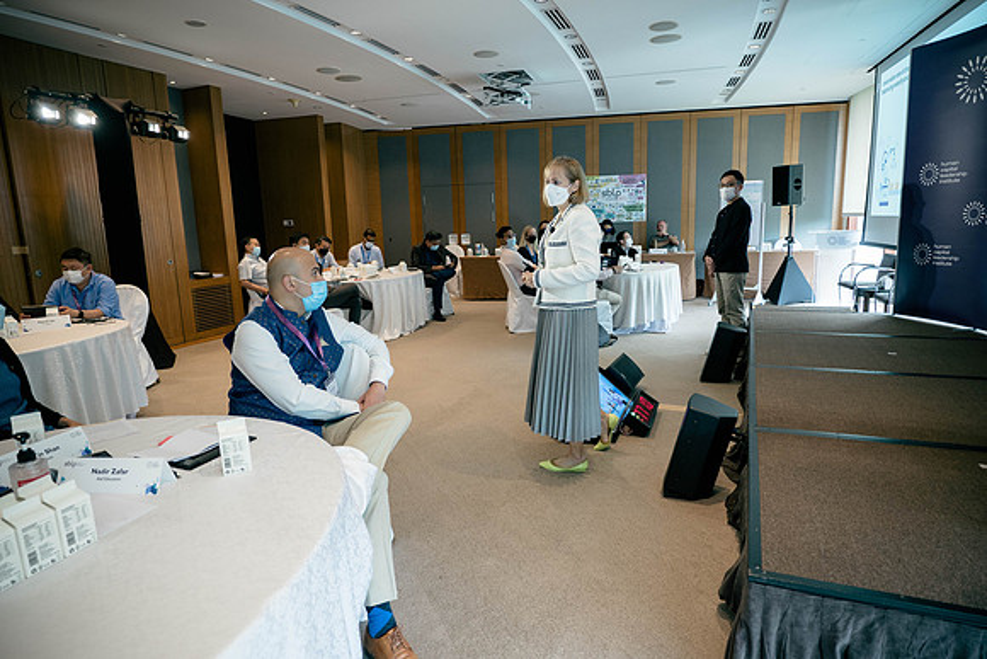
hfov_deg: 81.7
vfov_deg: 60.0
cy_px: 330
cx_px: 494
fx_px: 570
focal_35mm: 21
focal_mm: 10
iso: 400
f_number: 1.7
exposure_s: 1/100
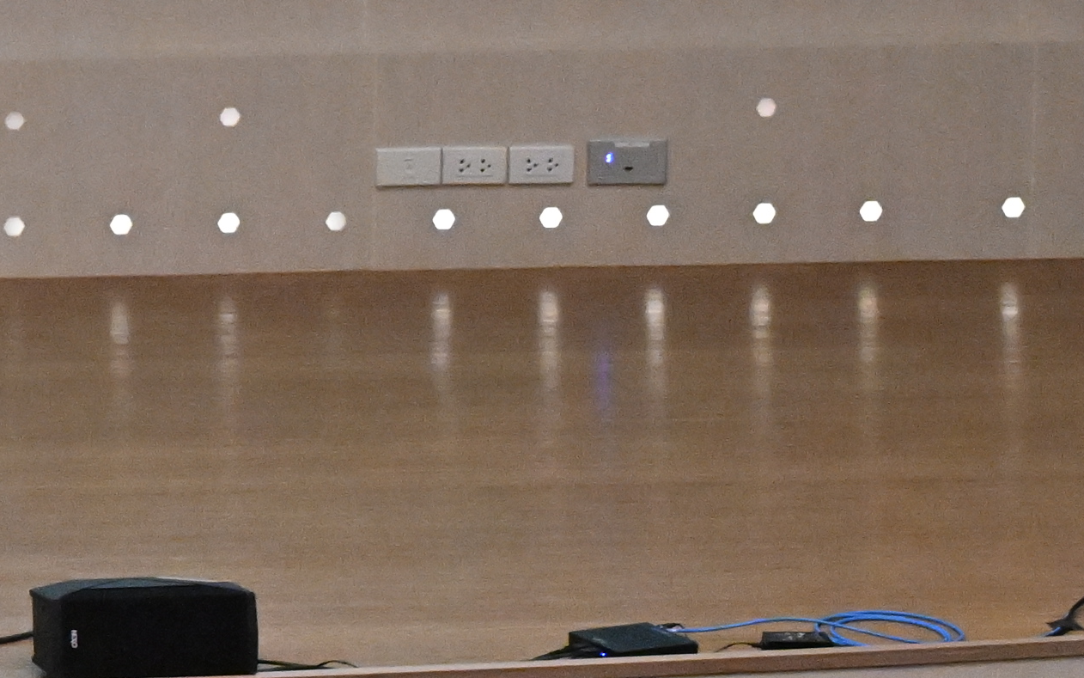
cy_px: -502
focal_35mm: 230
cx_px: -1192
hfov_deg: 8.6
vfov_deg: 5.6
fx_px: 6795
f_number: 4
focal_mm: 46
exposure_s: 1/320
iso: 6400
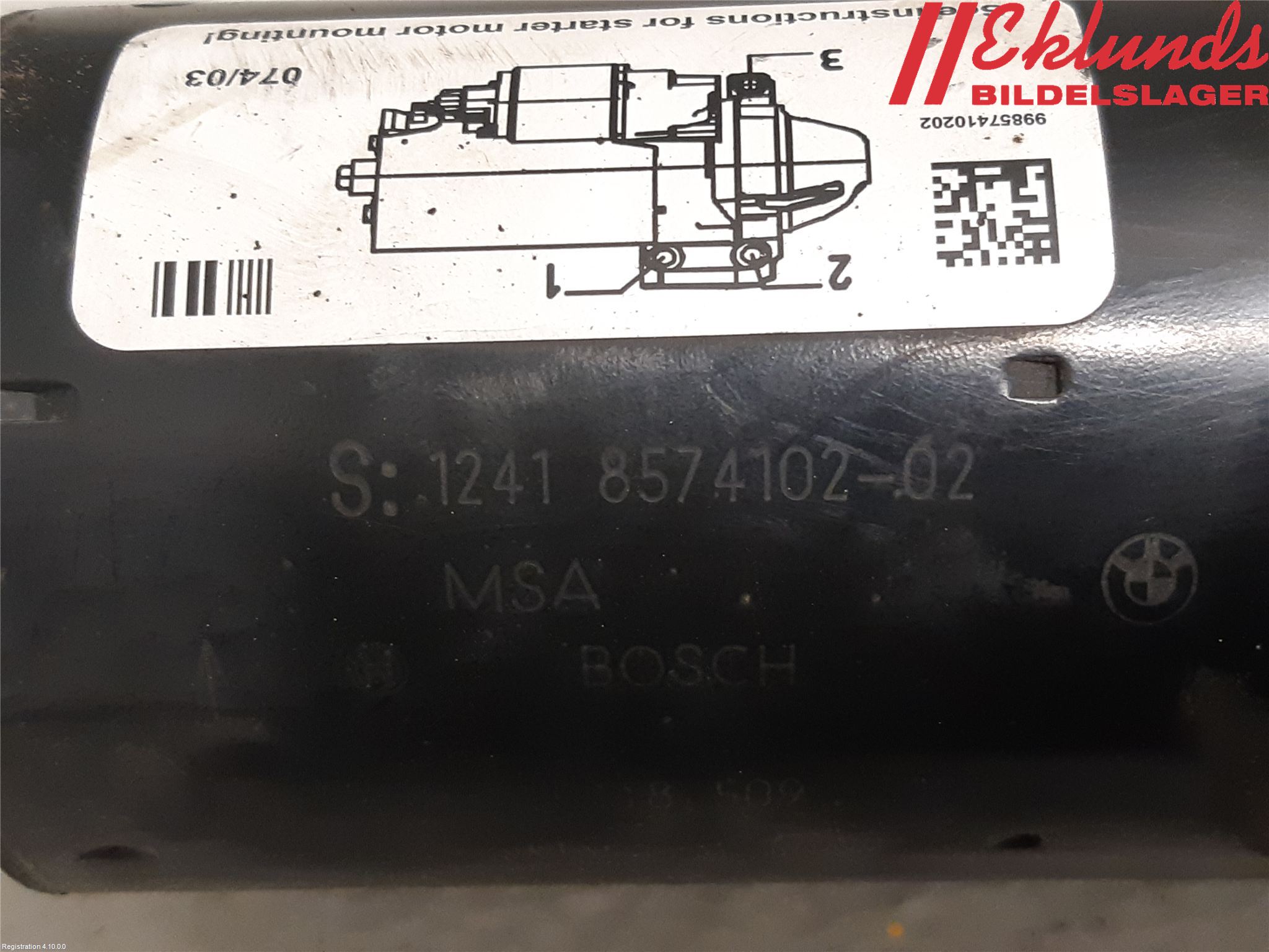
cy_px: 476
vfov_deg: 53.1
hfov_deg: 67.3
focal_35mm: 26
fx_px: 953
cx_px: 634
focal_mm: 3.93
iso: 250
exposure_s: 1/50
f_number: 1.7
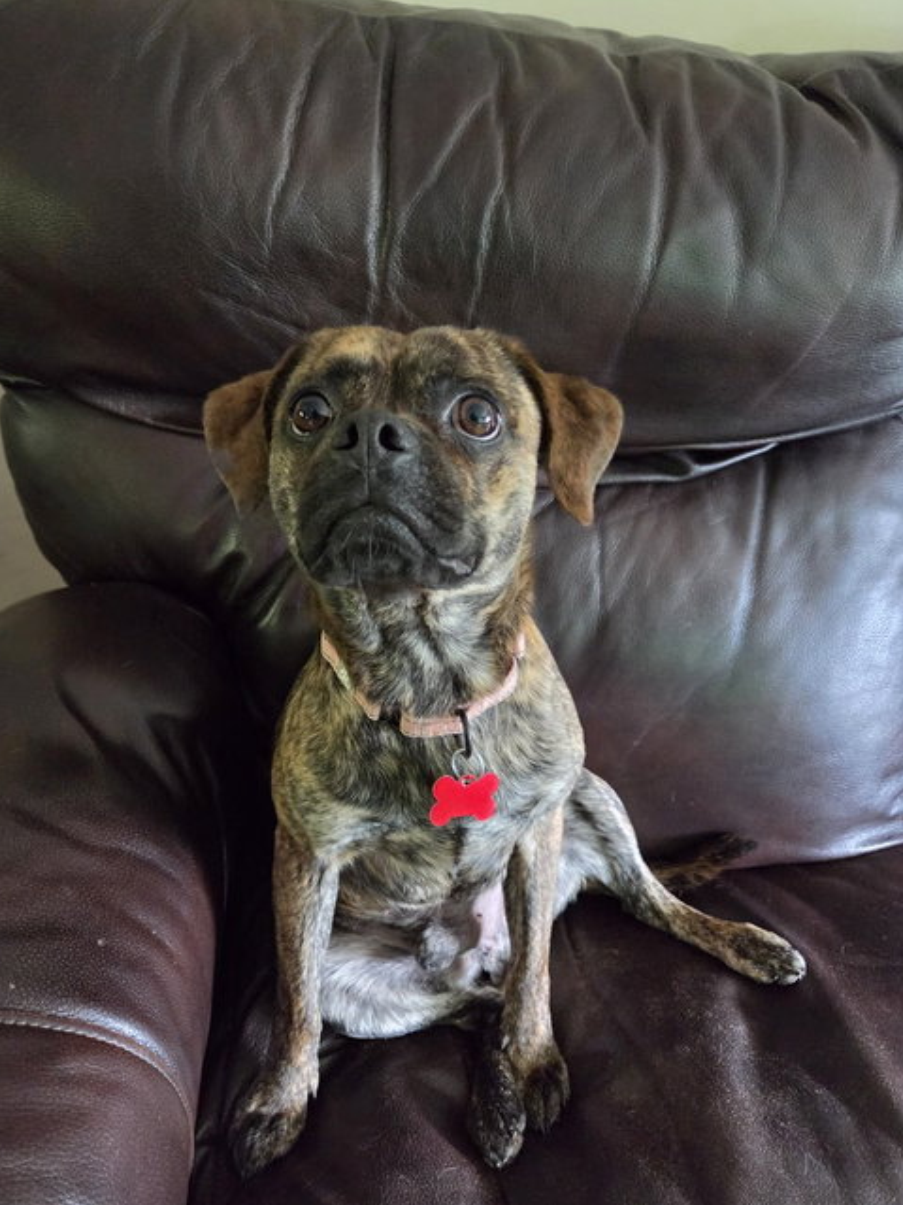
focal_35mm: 24
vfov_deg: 71.6
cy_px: 610
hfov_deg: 56.8
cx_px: 441
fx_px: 835
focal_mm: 5.4
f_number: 1.8
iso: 2000
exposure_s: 1/120
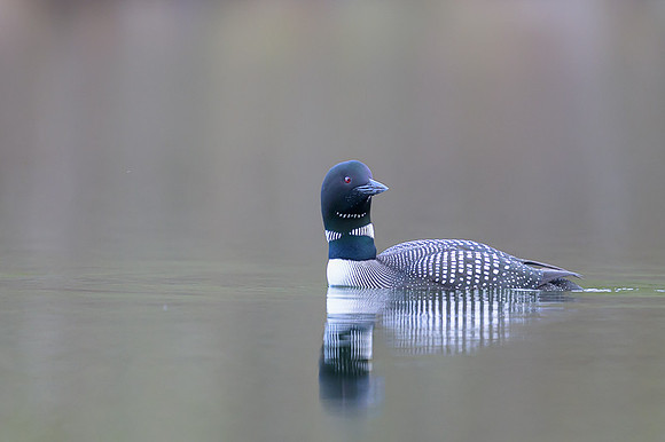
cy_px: 164
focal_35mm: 1019
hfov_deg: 2.0
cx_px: 289
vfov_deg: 1.3
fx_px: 18812
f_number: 4
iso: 1600
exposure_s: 1/250
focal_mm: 560
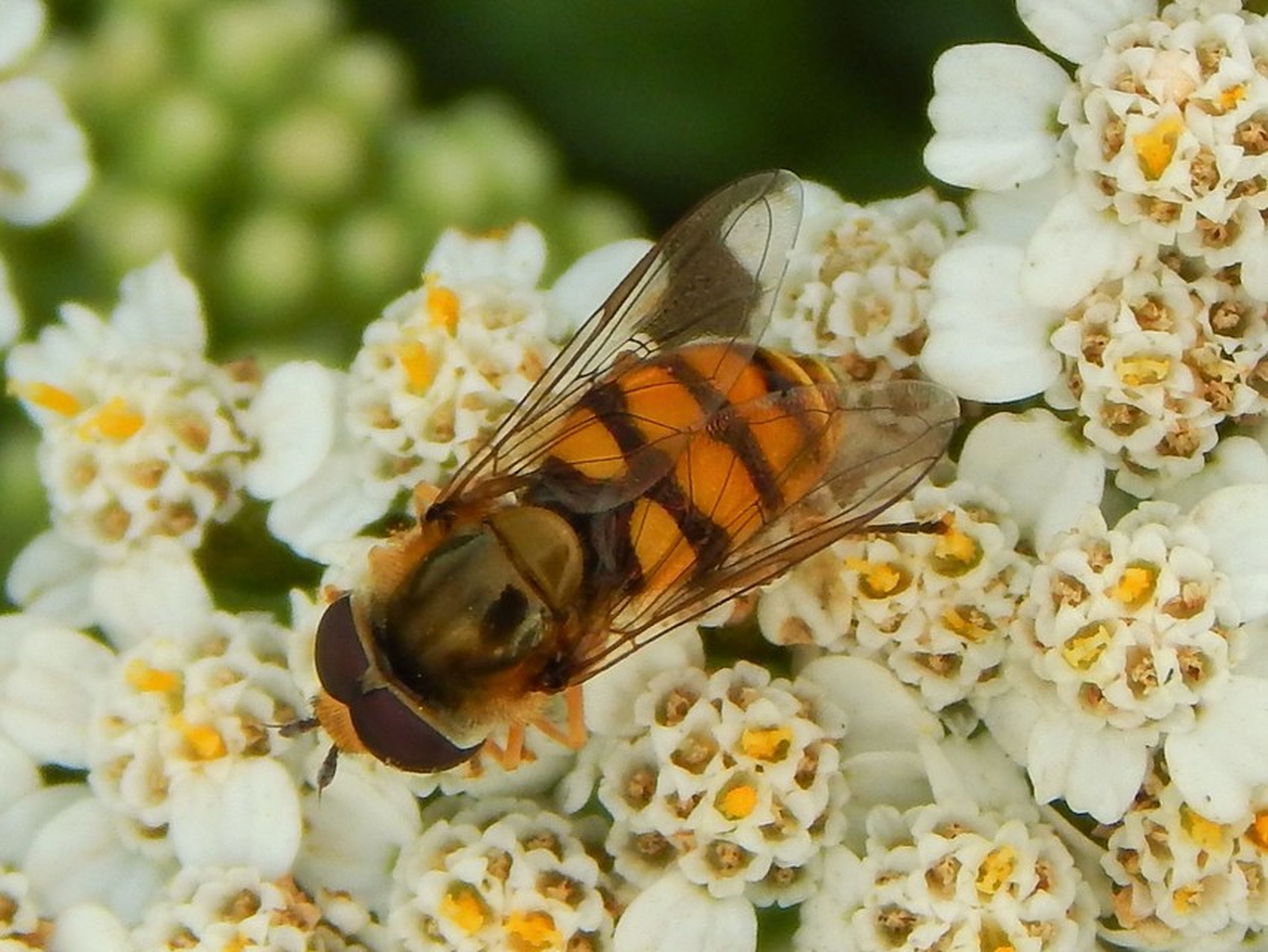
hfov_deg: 14.0
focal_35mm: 141
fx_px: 5168
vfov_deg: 10.5
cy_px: 476
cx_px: 634
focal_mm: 25.3
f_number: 4.9
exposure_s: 1/250
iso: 125
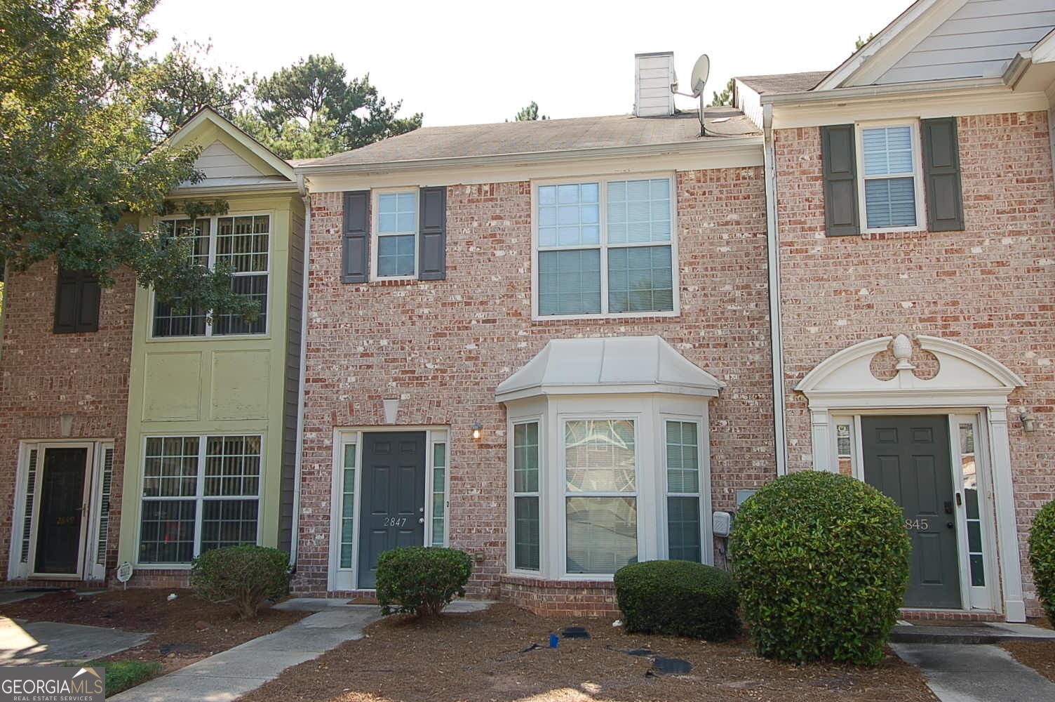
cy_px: 351
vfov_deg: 39.9
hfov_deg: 57.3
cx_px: 528
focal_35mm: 33
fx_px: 966
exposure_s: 1/160
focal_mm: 22
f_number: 6.3
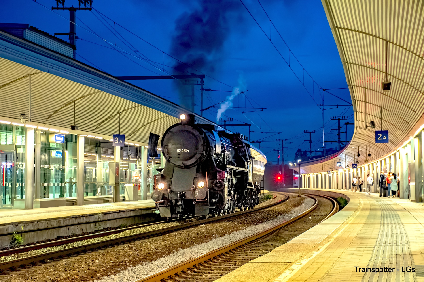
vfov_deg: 16.3
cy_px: 141
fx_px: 989
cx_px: 212
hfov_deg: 24.2
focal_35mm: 84
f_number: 6.7
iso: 2000
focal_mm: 56
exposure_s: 1/45
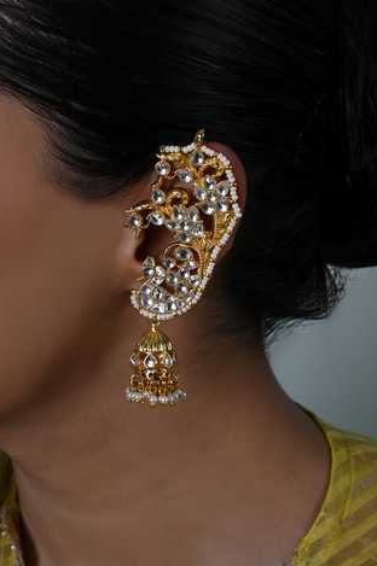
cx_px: 176
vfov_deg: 35.6
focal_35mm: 56
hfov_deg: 24.2
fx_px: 881
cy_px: 256
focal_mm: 50
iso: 125
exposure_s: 1/125
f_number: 11
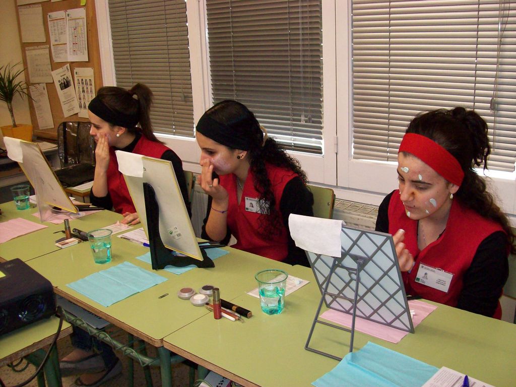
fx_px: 537
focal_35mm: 36
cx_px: 258
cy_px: 194
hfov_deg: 51.4
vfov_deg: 39.7
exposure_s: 1/64
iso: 200
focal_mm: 6
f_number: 2.7
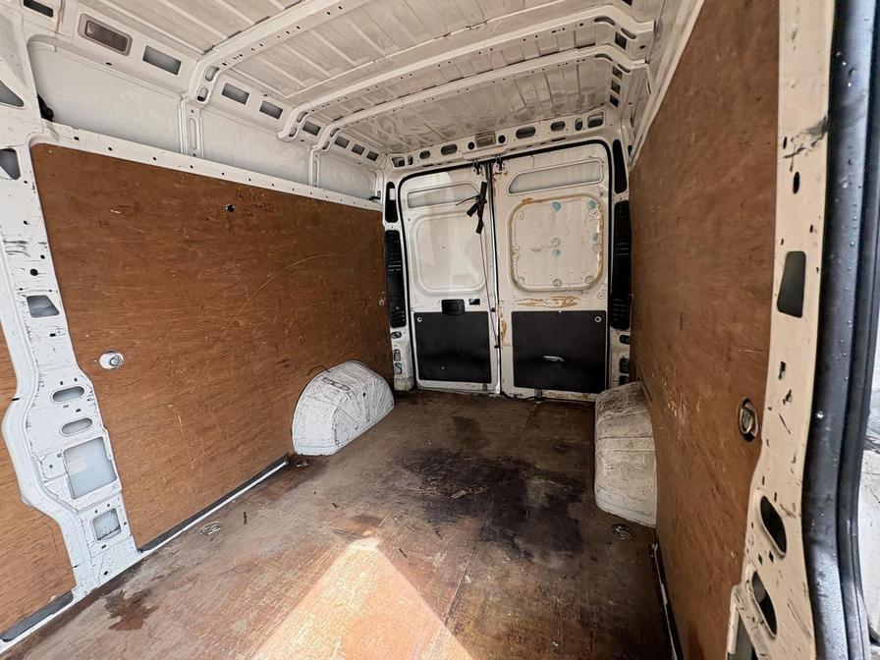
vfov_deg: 85.7
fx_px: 356
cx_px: 440
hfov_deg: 102.1
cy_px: 330
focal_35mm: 14
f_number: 2.2
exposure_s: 1/136
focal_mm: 2.22
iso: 100
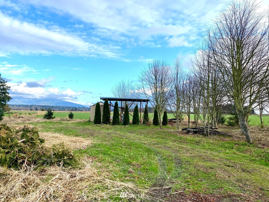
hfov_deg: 65.3
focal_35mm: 27
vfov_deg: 51.4
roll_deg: -0.8
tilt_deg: +4.2
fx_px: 210
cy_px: 100
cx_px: 134
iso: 32
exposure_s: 1/1316
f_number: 1.8
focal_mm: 4.25
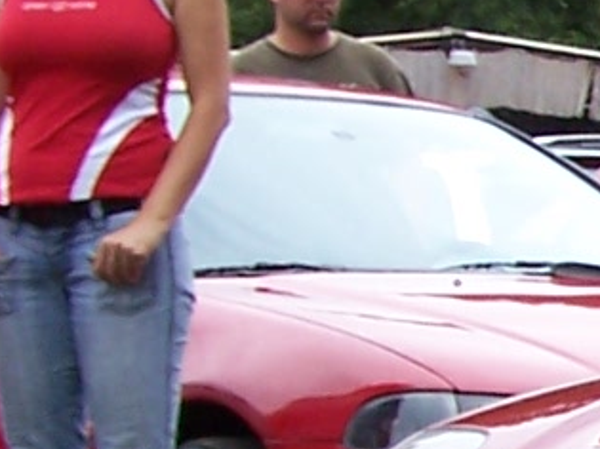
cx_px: 1425
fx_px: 4280
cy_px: 599
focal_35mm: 247
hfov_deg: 7.5
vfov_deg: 6.0
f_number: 2.8
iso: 80
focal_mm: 6.3
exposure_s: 1/500
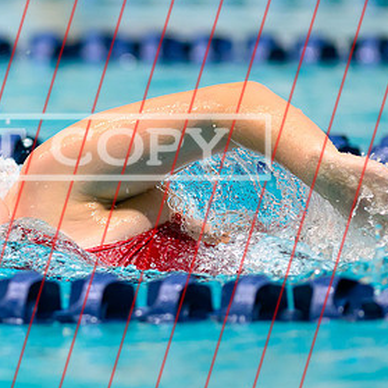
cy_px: 211
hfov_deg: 2.1
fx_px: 10424
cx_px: -22
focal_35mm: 822
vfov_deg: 2.1
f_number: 2.8
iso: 2000
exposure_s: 1/800
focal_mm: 300
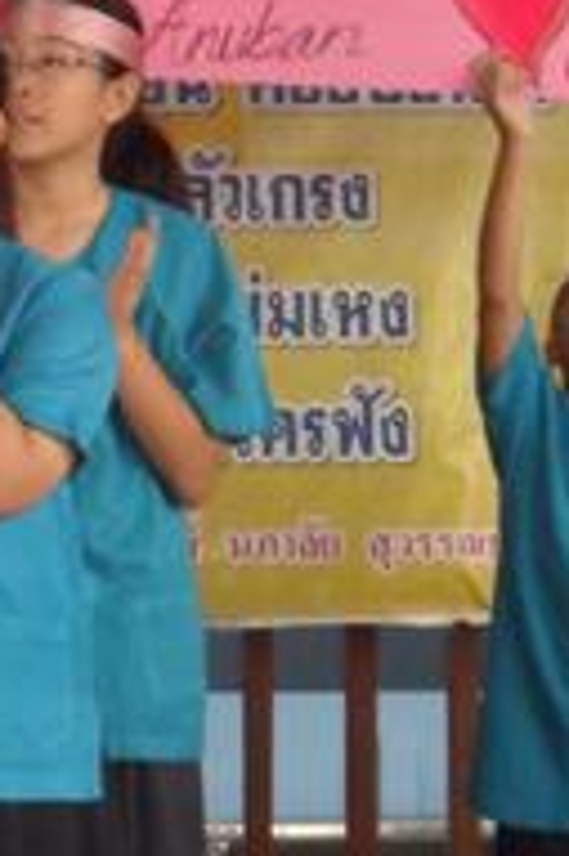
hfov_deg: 5.0
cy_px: 390
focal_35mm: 274
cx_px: 110
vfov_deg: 7.5
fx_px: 6507
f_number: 5.8
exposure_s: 1/60
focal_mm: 18.9
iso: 400
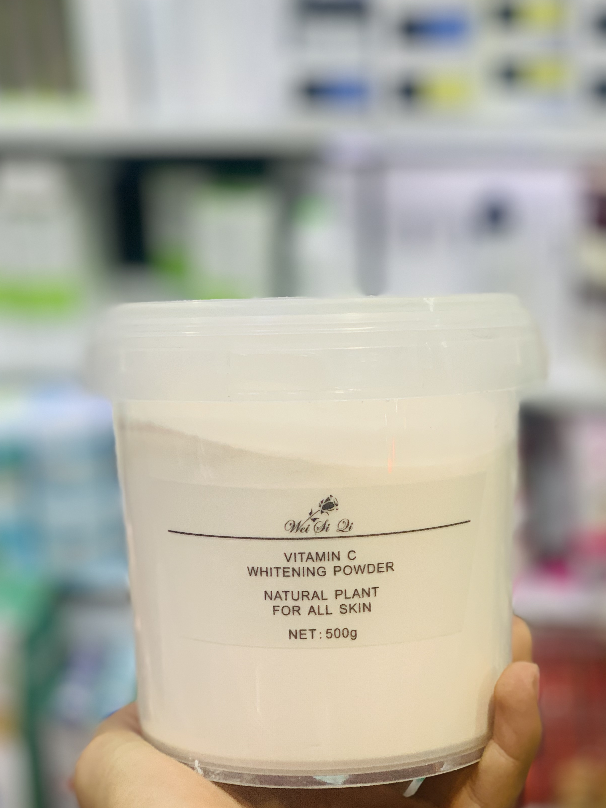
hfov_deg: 22.6
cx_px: 344
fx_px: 1517
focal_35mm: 65
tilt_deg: -16.1
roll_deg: +2.5
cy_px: 338
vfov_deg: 29.8
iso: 64
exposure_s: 1/100
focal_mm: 6
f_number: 2.4
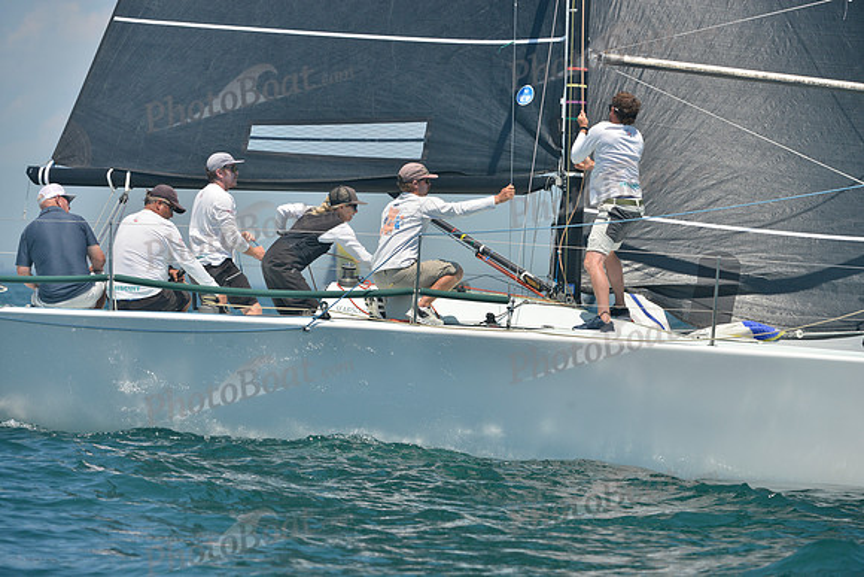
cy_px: 288
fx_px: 6241
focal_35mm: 260
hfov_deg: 7.9
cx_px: 432
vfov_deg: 5.3
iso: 280
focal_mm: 260
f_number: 8
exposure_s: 1/1000
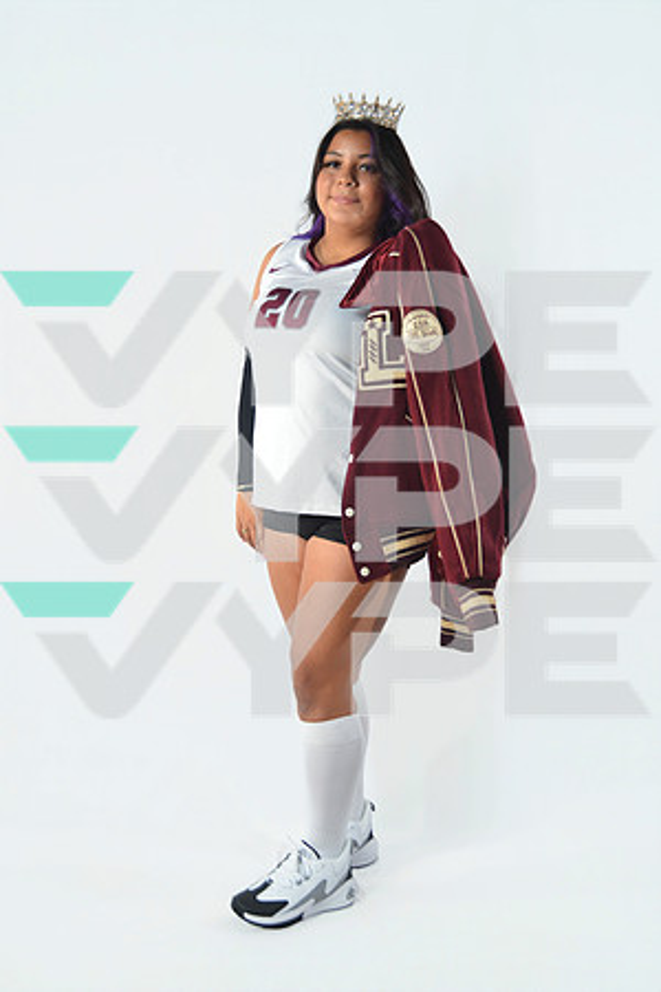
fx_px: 1047
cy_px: 496
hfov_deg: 35.1
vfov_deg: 50.7
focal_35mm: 38
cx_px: 330
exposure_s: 1/200
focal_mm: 38
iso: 200
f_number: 5.6
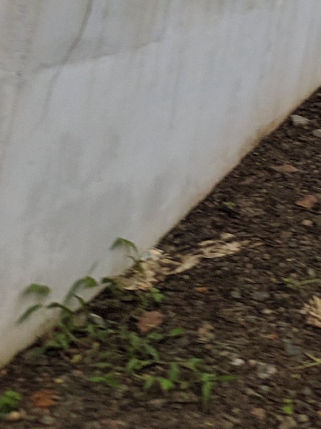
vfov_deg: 13.2
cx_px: 530
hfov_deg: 11.6
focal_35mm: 121
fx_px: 1496
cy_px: -520
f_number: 1.9
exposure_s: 1/794
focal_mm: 3.94
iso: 78
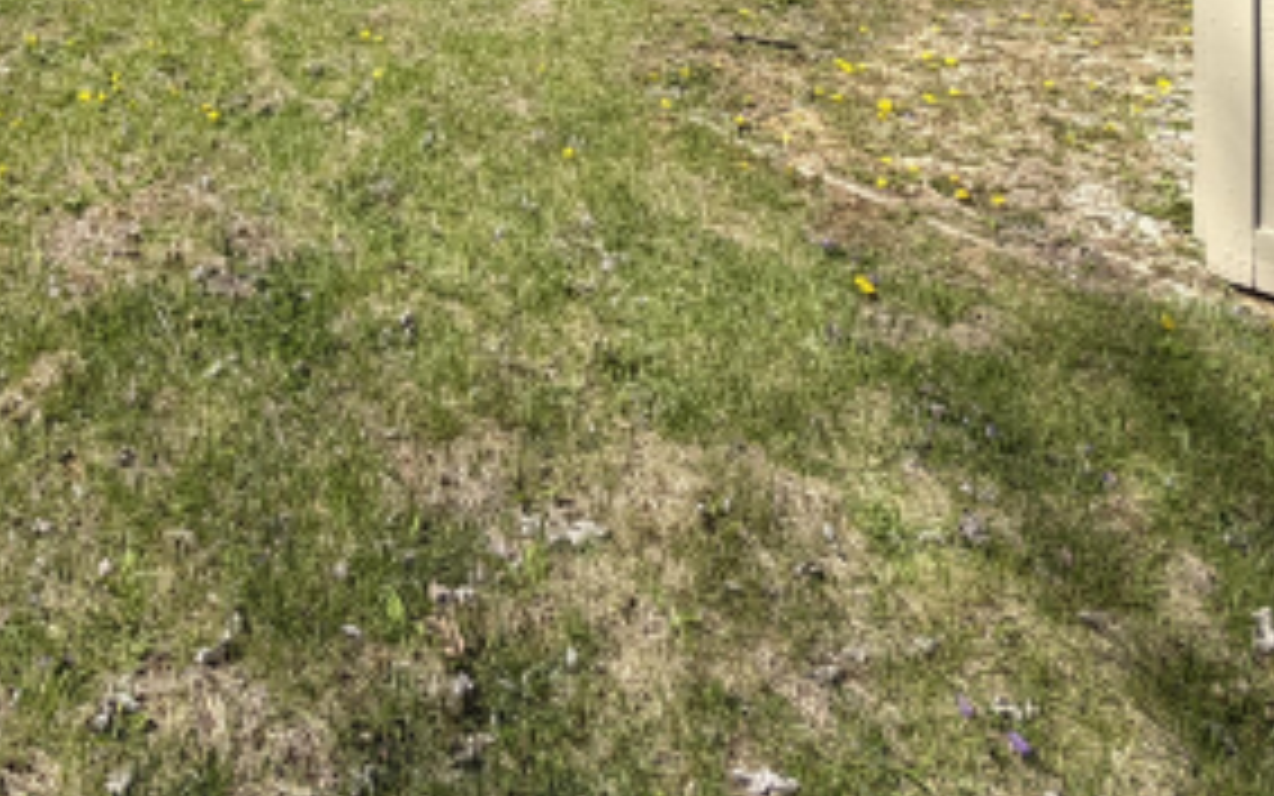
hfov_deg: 51.2
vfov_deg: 28.7
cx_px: 218
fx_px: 1215
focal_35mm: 35
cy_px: -274
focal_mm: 2.22
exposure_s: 1/770
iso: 25
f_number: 2.2
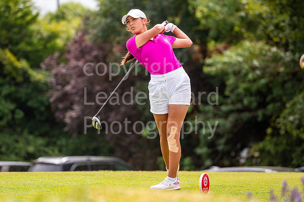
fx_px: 1990
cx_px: 126
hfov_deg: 8.7
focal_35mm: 236
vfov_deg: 5.8
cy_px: 90
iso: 250
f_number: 4
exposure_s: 1/2000
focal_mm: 200
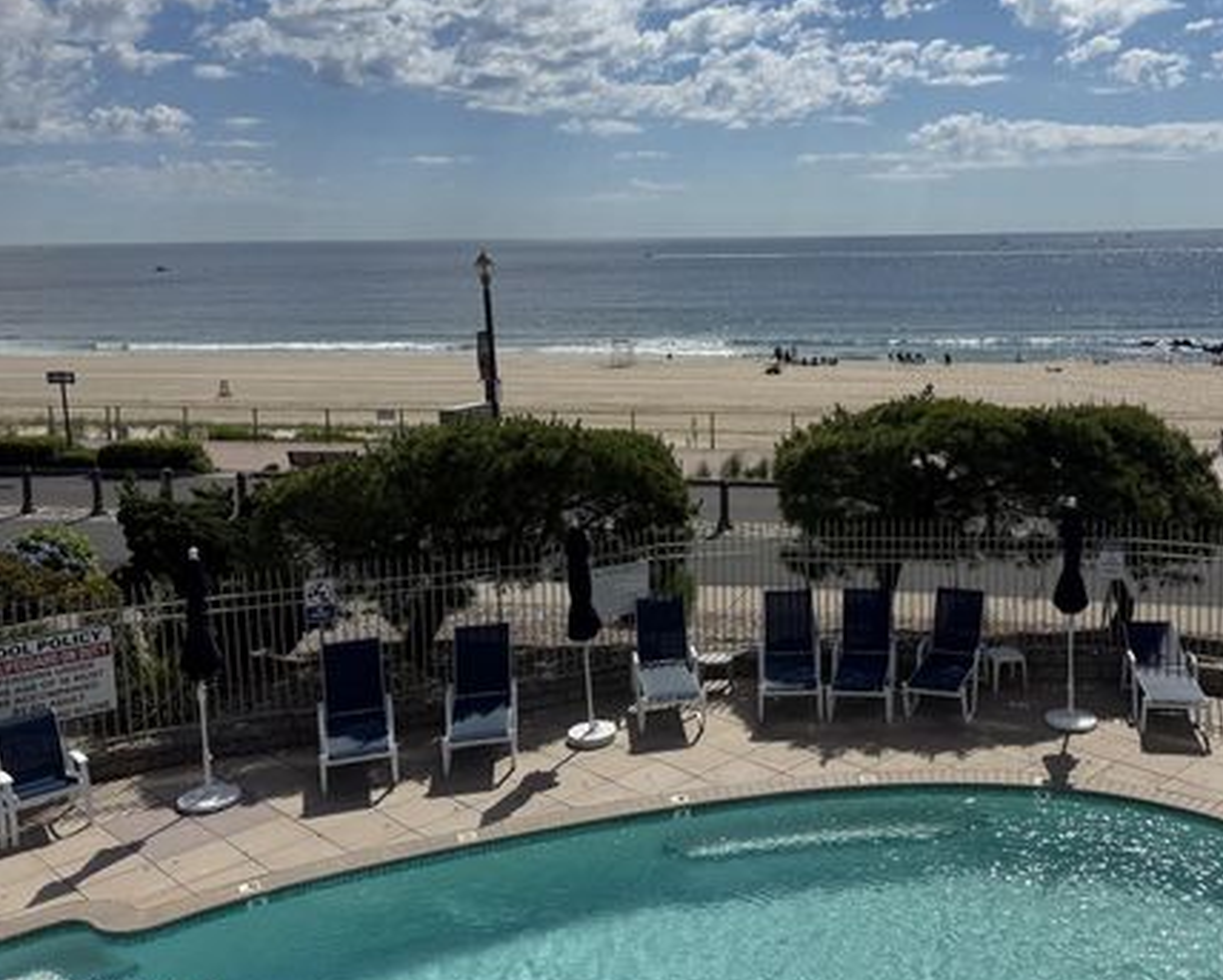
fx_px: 1268
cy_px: 380
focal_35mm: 35
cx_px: 820
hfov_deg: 50.5
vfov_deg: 42.0
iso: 80
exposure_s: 1/14286
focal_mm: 6.76
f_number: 1.78
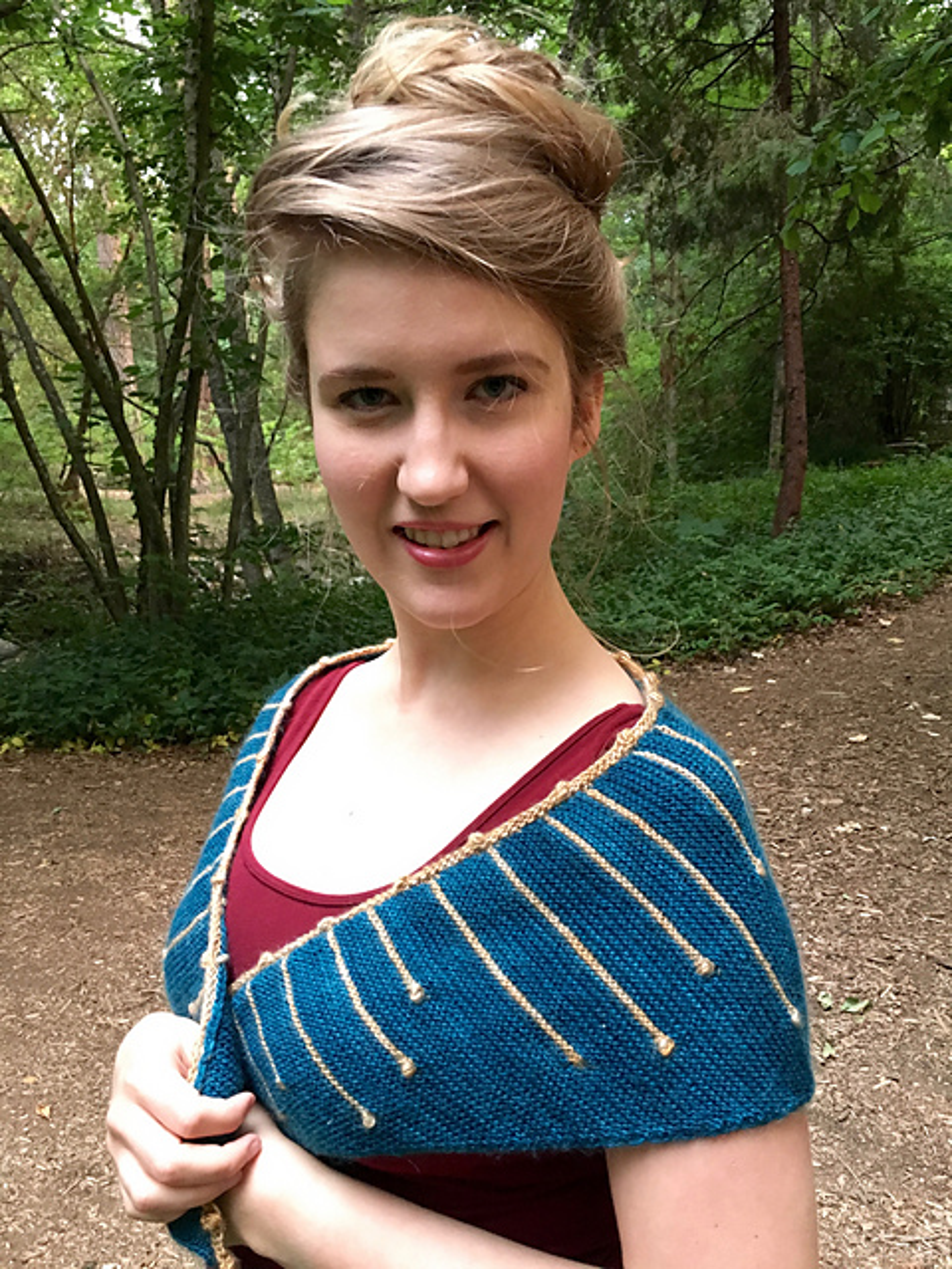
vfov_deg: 61.7
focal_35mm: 29
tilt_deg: -8.3
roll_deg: +1.6
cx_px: 476
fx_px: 1063
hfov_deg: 48.2
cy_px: 634
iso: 200
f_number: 2.2
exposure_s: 1/15
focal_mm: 4.15
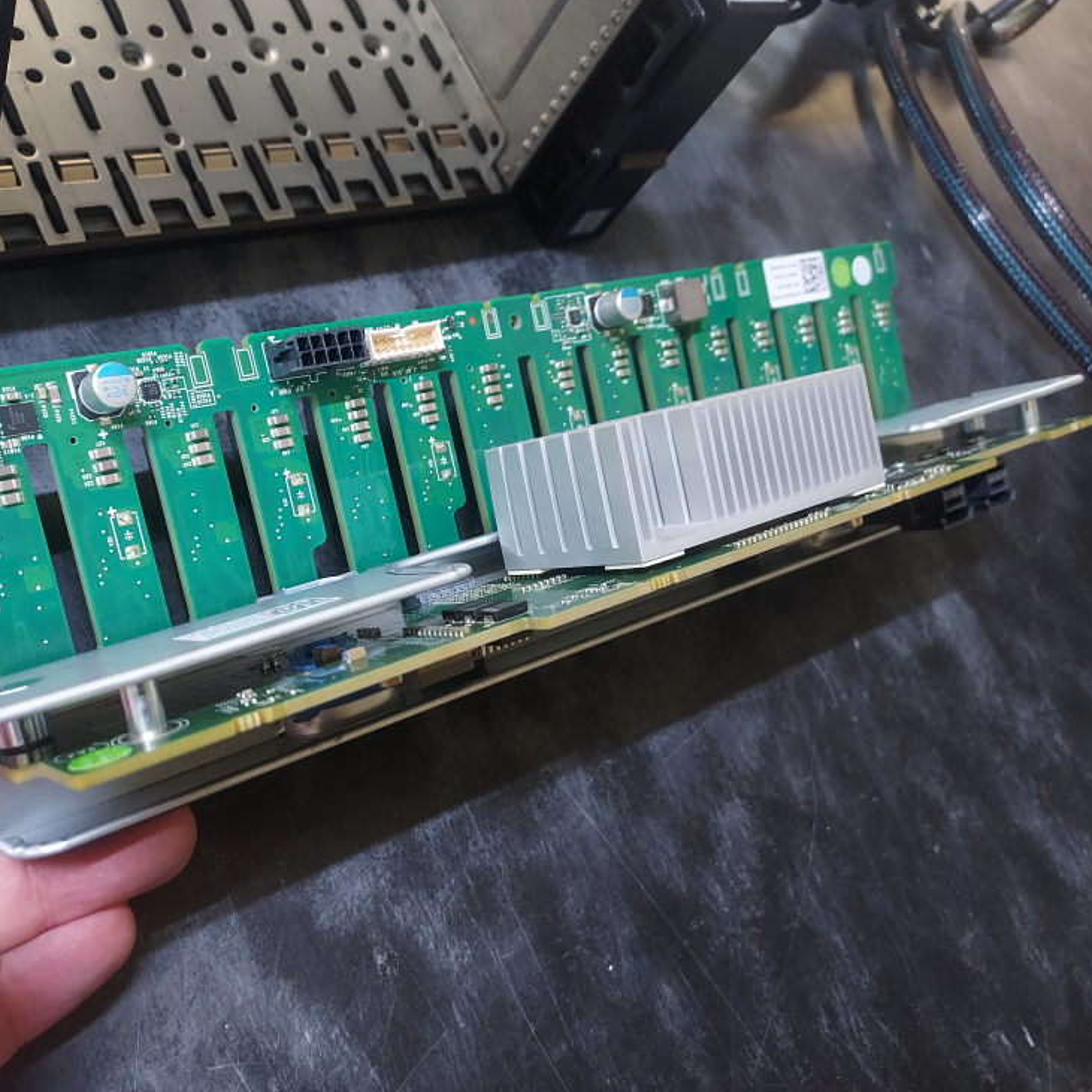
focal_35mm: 29
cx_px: 436
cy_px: 541
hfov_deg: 55.2
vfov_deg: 55.6
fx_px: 1035
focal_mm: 4.6
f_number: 1.8
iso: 500
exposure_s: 1/30
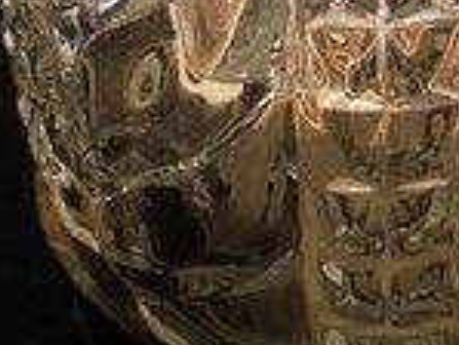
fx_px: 3052
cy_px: -893
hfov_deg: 8.6
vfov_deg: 5.8
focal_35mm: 230
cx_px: 368
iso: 100
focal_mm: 6.9
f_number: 4.2
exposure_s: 1/250
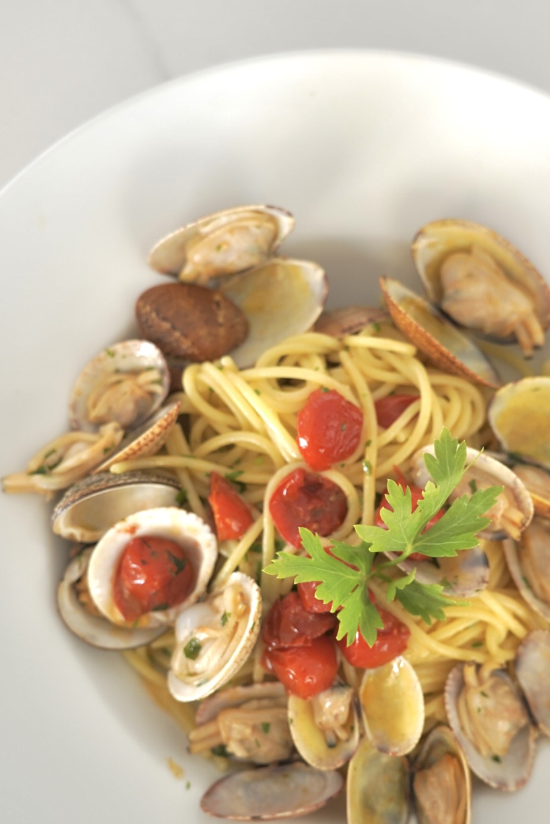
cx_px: 330
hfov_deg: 17.3
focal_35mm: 79
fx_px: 1809
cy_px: 506
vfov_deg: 25.6
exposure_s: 1/80
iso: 400
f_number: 4.5
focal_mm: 61
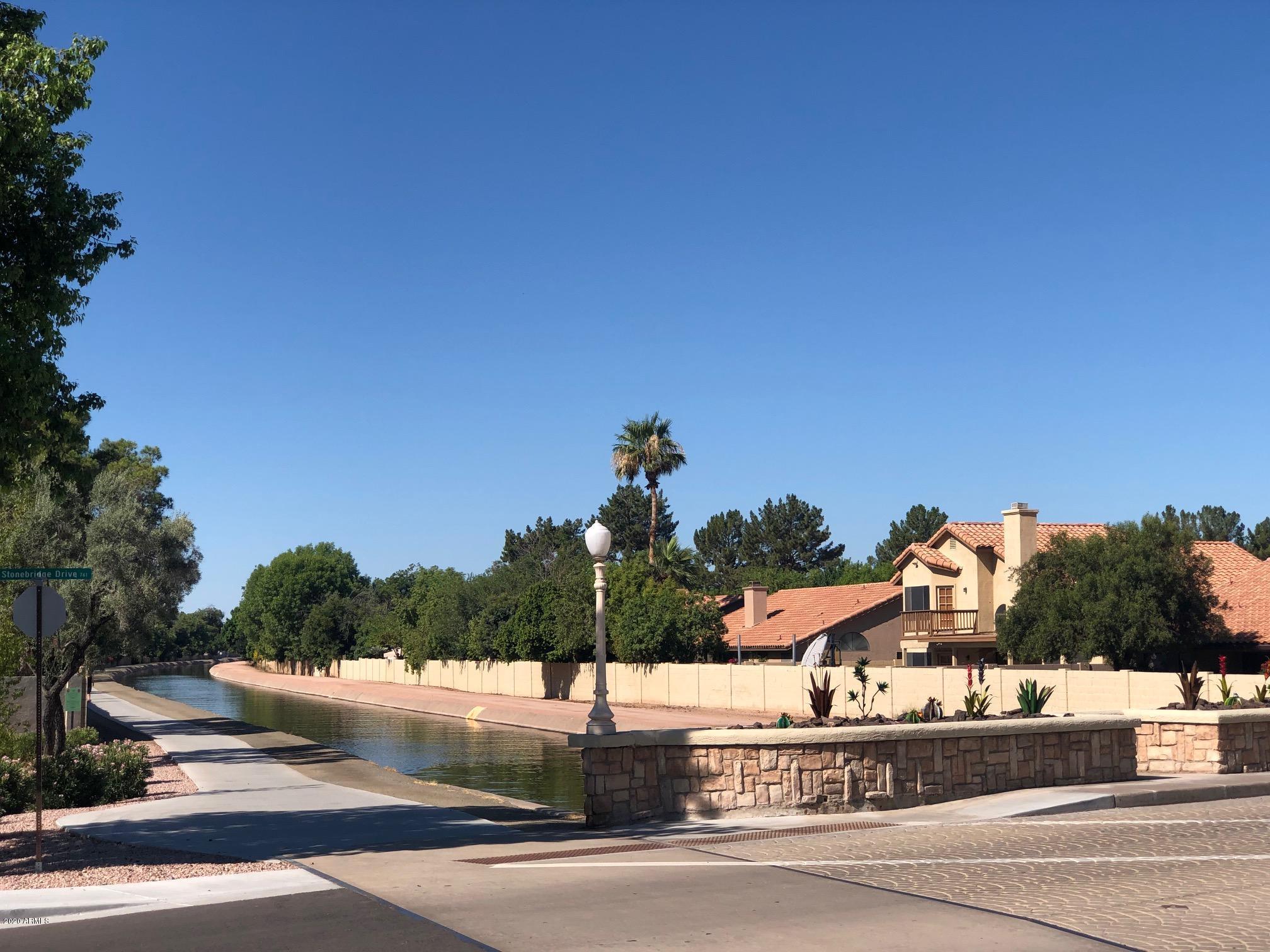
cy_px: 476
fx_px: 2091
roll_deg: +1.2
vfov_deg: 25.7
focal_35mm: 57
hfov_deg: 33.8
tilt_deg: +4.4
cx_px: 635
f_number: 2.8
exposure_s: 1/1066
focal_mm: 6.6
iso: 20
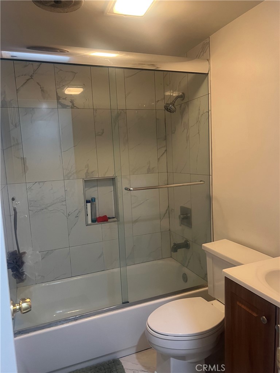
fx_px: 280
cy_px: 186
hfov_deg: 53.1
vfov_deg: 67.3
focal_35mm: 26
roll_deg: +2.7
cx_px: 140
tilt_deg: -5.7
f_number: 1.5
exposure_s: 1/60
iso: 125
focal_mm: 5.7
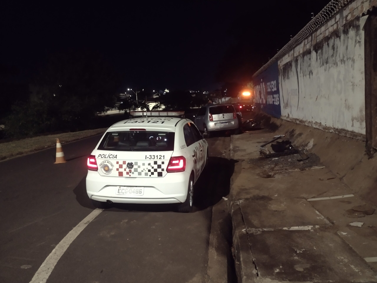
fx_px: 294
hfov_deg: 65.3
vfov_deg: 51.4
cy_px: 142
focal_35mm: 27
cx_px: 188
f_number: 1.7
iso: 1984
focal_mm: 4.71
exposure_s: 1/17
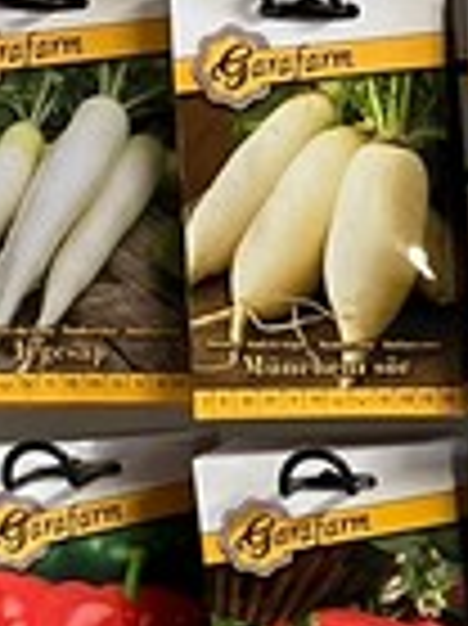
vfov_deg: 11.6
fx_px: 2907
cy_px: 1040
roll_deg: -1.0
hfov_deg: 8.8
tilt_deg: -12.7
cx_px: 842
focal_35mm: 161
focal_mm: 3.99
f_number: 1.8
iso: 200
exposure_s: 1/50
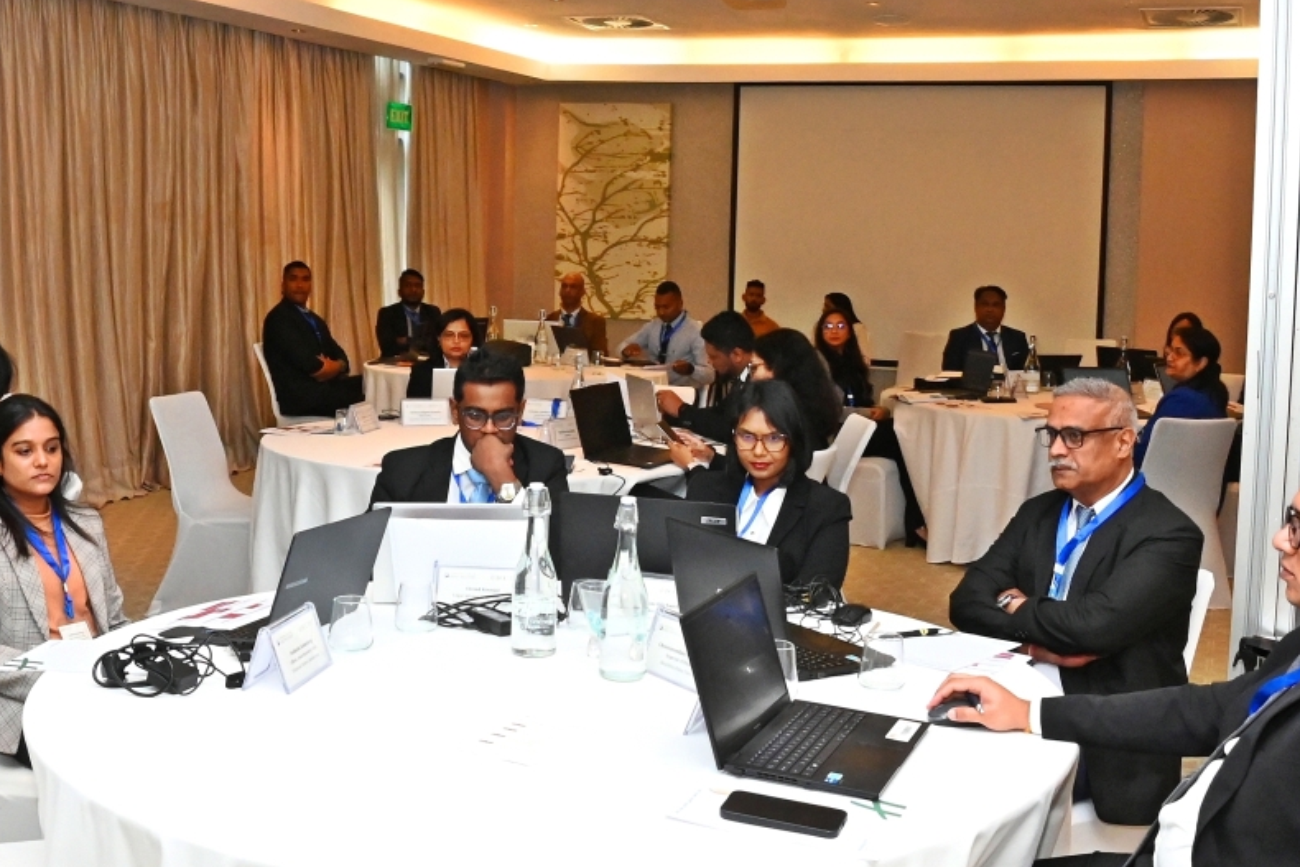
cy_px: 471
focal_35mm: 35
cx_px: 640
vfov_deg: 37.8
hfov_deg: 54.4
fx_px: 1264
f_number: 13
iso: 5000
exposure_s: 1/160
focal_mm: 18
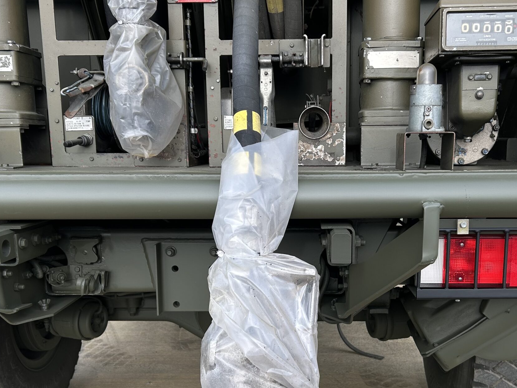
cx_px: 304
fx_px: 597
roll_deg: +0.9
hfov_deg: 46.6
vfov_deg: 35.7
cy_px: 244
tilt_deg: -8.6
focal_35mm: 40
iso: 50
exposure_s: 1/604
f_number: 1.5
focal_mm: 5.7
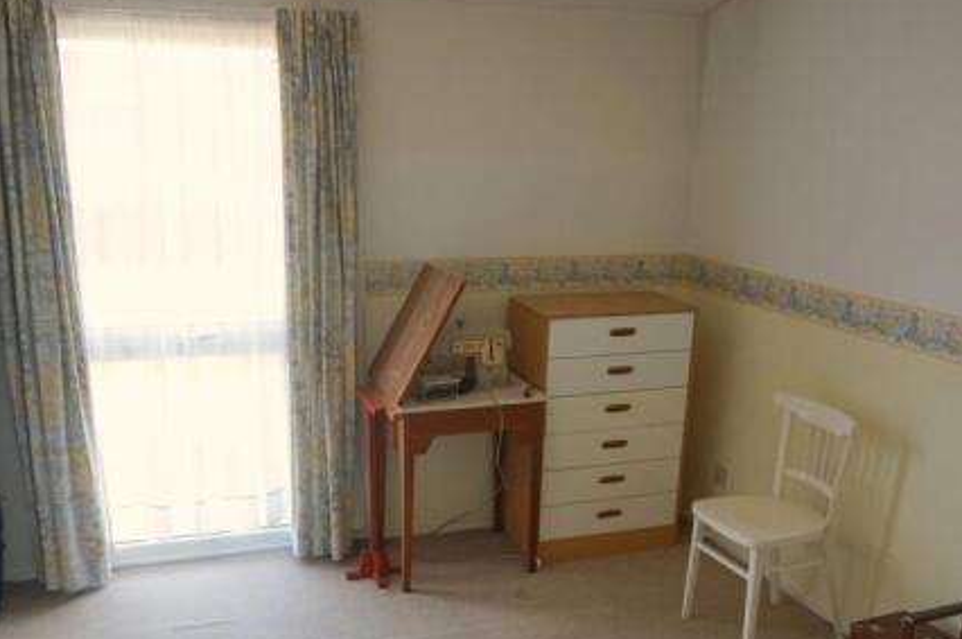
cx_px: 483
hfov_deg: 51.9
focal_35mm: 37
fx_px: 988
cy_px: 458
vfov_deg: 35.3
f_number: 4
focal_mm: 16
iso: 320
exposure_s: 1/60
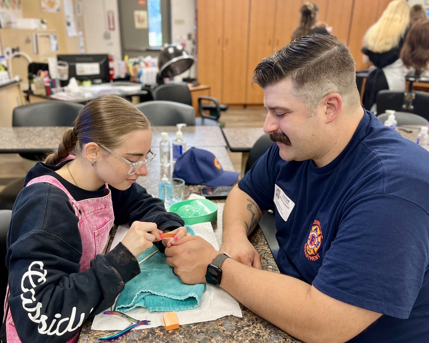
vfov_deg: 51.5
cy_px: 171
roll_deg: -1.4
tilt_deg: -21.8
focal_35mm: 28
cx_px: 210
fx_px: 355
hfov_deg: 62.2
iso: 100
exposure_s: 1/60
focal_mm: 5.1
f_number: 1.6
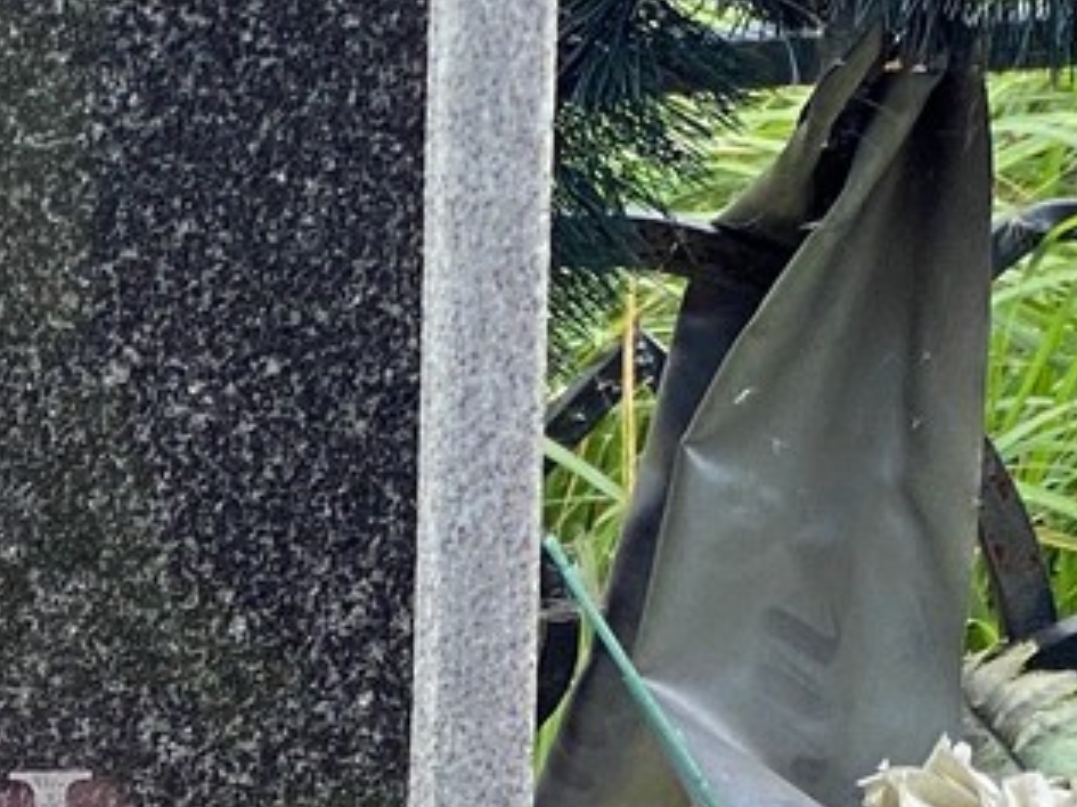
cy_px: 1457
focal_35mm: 238
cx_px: -872
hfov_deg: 8.0
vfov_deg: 6.1
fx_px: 7402
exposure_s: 1/390
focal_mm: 6
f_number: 2
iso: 20
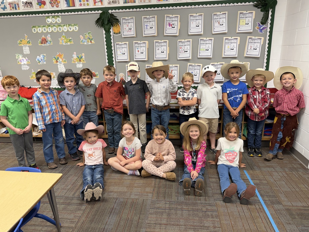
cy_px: 116
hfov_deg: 71.6
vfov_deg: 56.8
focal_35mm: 24
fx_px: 214
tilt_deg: -17.0
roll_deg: +2.1
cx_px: 154
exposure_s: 1/120
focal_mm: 6.76
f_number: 1.78
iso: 200
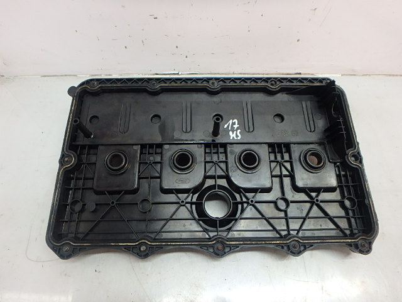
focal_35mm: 21
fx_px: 244
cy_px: 151
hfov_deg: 79.0
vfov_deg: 63.4
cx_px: 201
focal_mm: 3.7
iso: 250
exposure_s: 1/30
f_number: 3.5
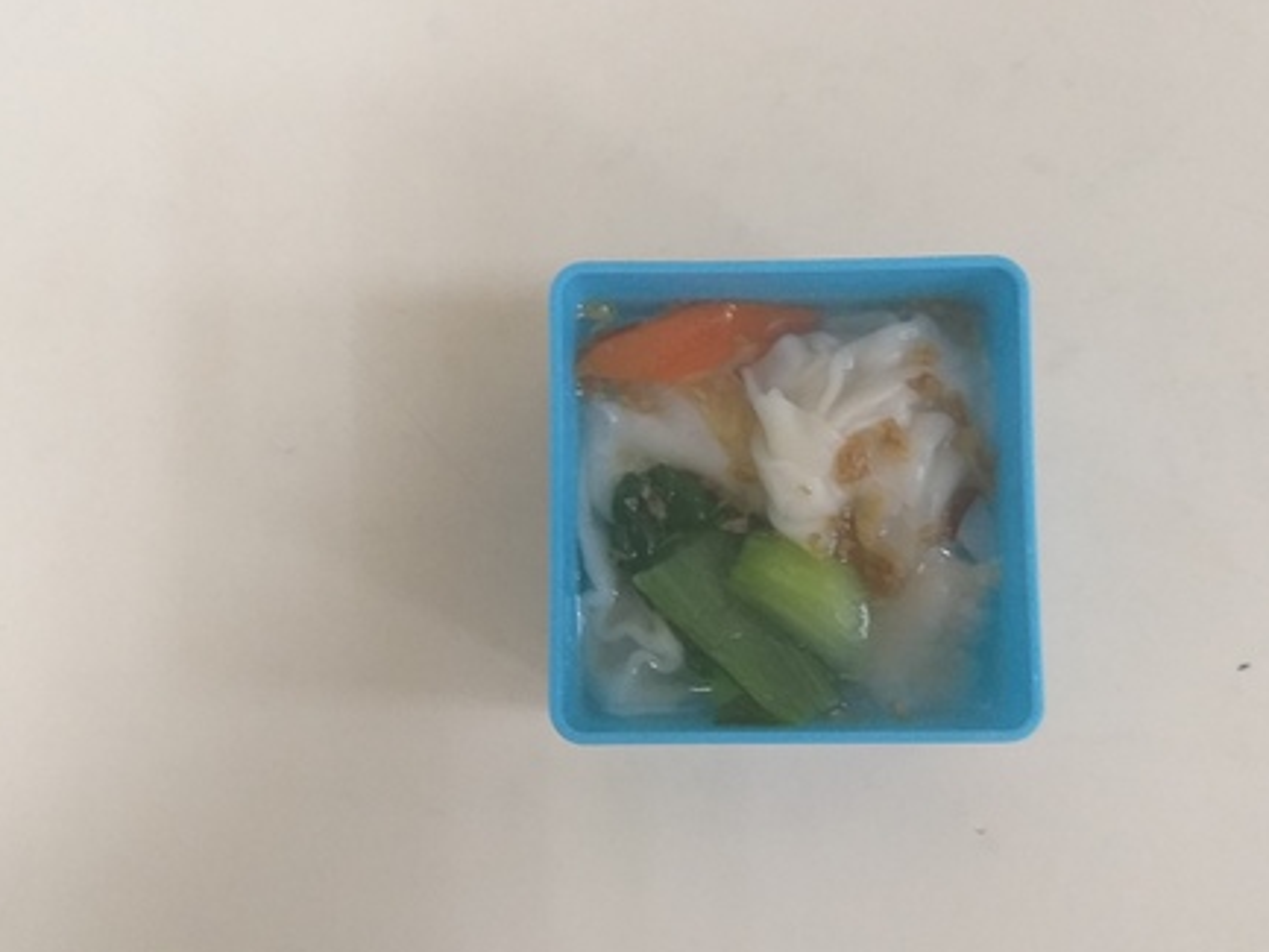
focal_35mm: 42
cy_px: 476
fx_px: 1540
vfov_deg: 34.4
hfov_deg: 44.8
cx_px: 665
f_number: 1.7
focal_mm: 3.93
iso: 160
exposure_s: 1/60
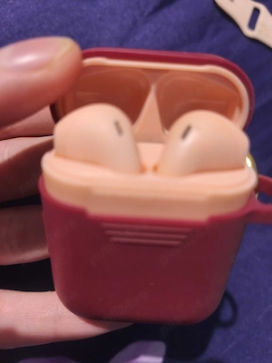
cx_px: 136
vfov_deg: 73.9
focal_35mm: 23
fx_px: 241
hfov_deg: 58.9
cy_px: 182
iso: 1250
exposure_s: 1/33.3
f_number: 1.7
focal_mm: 5.35
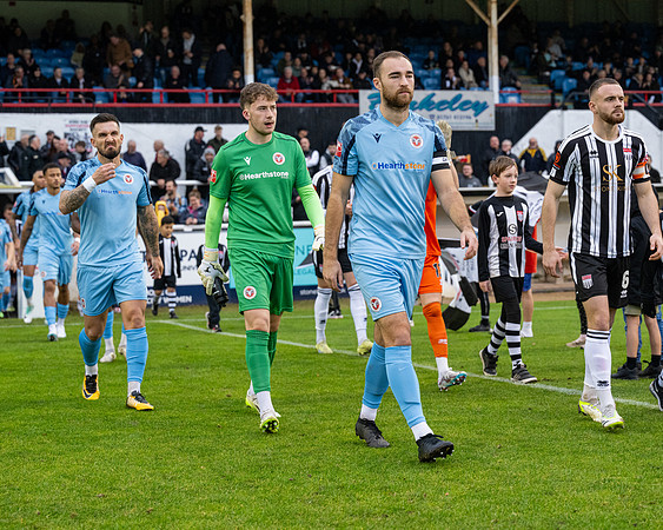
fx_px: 1546
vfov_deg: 19.4
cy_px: 265
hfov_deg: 24.2
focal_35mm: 79
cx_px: 351
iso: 2000
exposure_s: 1/400
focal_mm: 70
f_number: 4
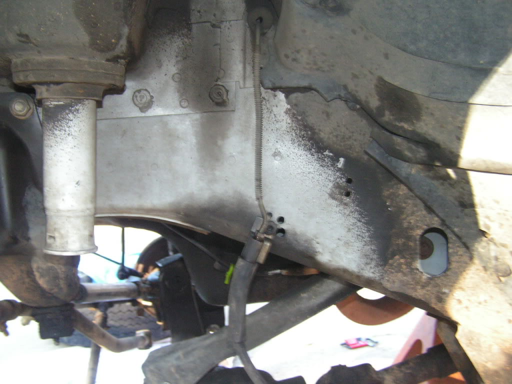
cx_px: 256
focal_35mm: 38
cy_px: 192
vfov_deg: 37.7
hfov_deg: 49.0
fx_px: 562
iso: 200
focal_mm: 6.3
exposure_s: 1/40
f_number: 2.8
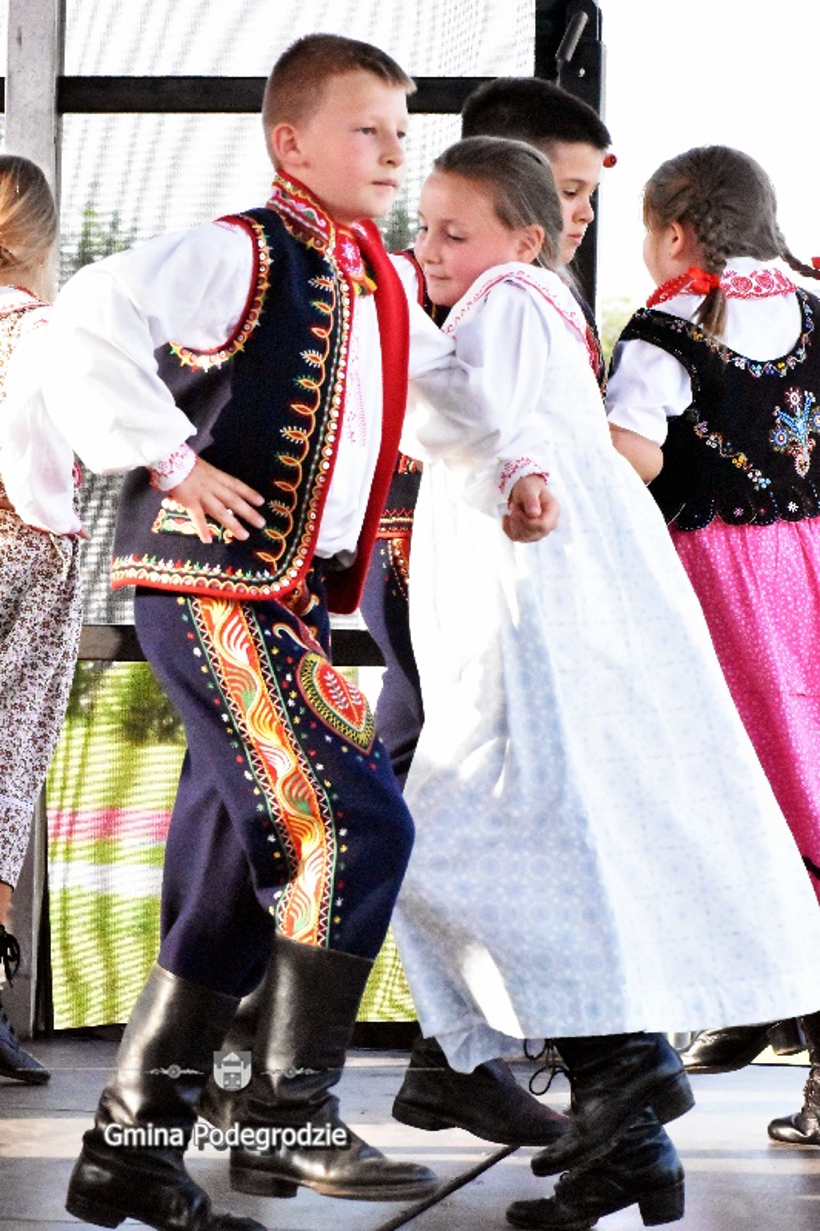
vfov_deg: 13.4
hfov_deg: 9.0
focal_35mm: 153
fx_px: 5229
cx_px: 410
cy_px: 616
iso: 25600
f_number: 13
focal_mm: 102
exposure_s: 1/2500
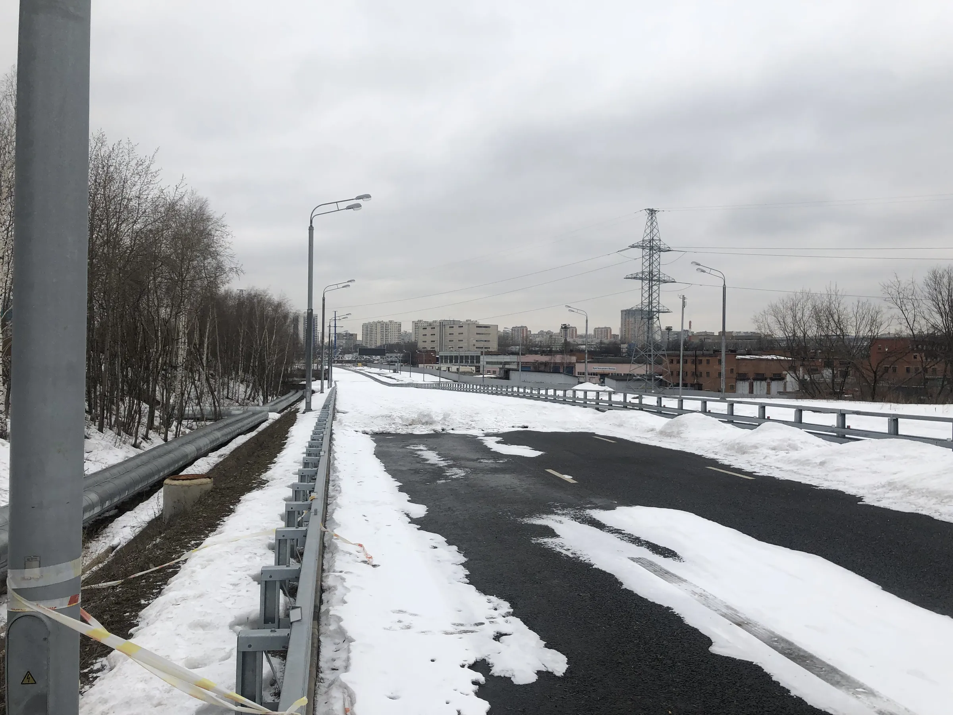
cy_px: 358
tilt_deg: -0.4
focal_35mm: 28
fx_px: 771
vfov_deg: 49.7
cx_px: 476
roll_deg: -1.7
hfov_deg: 63.4
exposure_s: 1/649
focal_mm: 4
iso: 20
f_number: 1.8
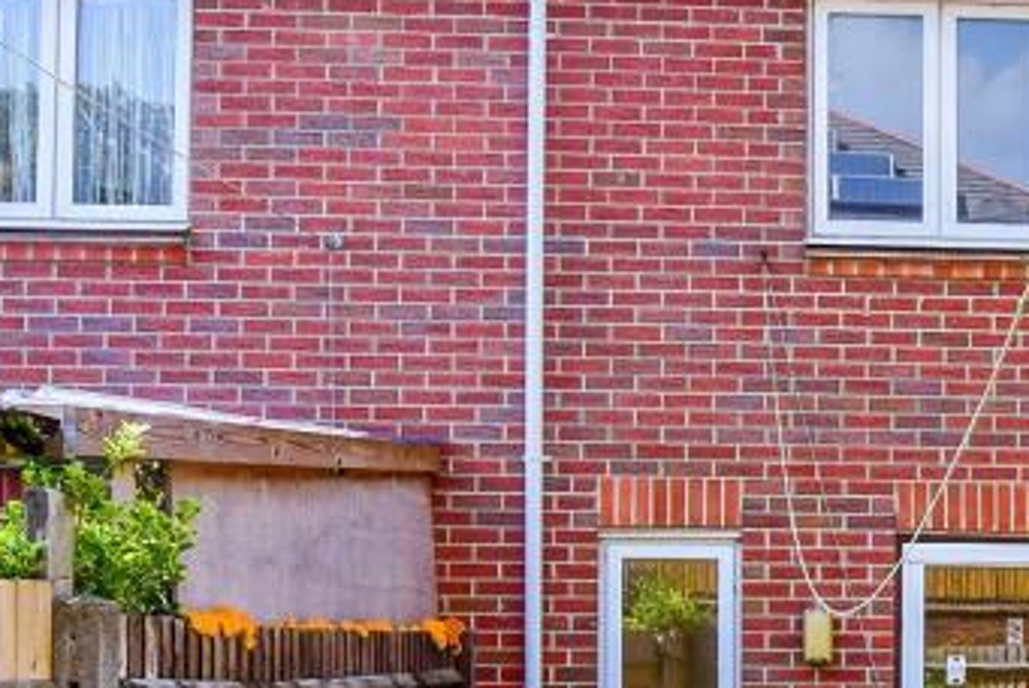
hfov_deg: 39.6
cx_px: 972
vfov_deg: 28.7
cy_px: 629
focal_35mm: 45
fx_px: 1287
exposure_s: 1/200
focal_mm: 10
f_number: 8
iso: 250
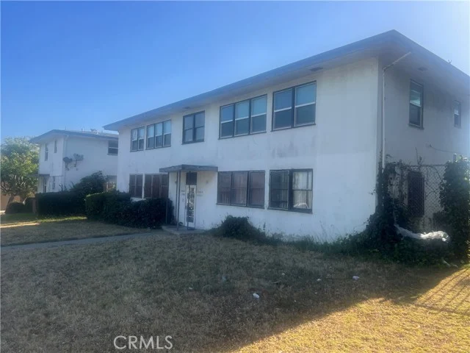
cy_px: 176
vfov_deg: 53.1
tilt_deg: +1.7
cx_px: 235
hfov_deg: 67.3
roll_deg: -1.9
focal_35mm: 26
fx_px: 353
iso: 50
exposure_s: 1/2353
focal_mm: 5.7
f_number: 1.5
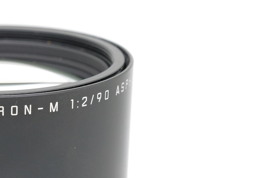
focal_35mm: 142
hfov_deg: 14.2
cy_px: 249
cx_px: -21
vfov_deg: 9.4
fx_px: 1053
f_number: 9
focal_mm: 43
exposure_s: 1/60
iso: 800
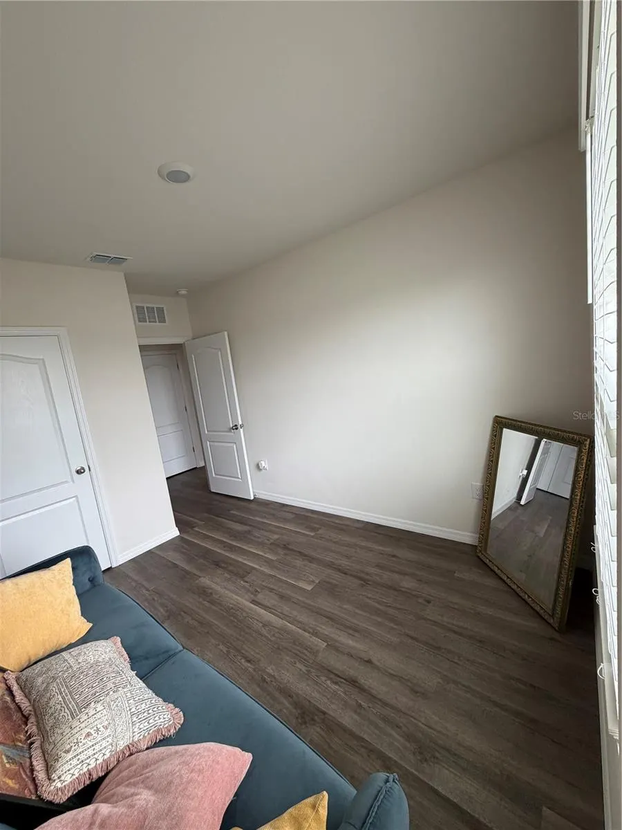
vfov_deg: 102.1
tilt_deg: -7.5
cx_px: 311
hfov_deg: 85.7
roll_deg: +7.3
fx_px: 335
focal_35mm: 14
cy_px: 415
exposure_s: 1/60
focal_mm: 2.22
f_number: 2.2
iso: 200
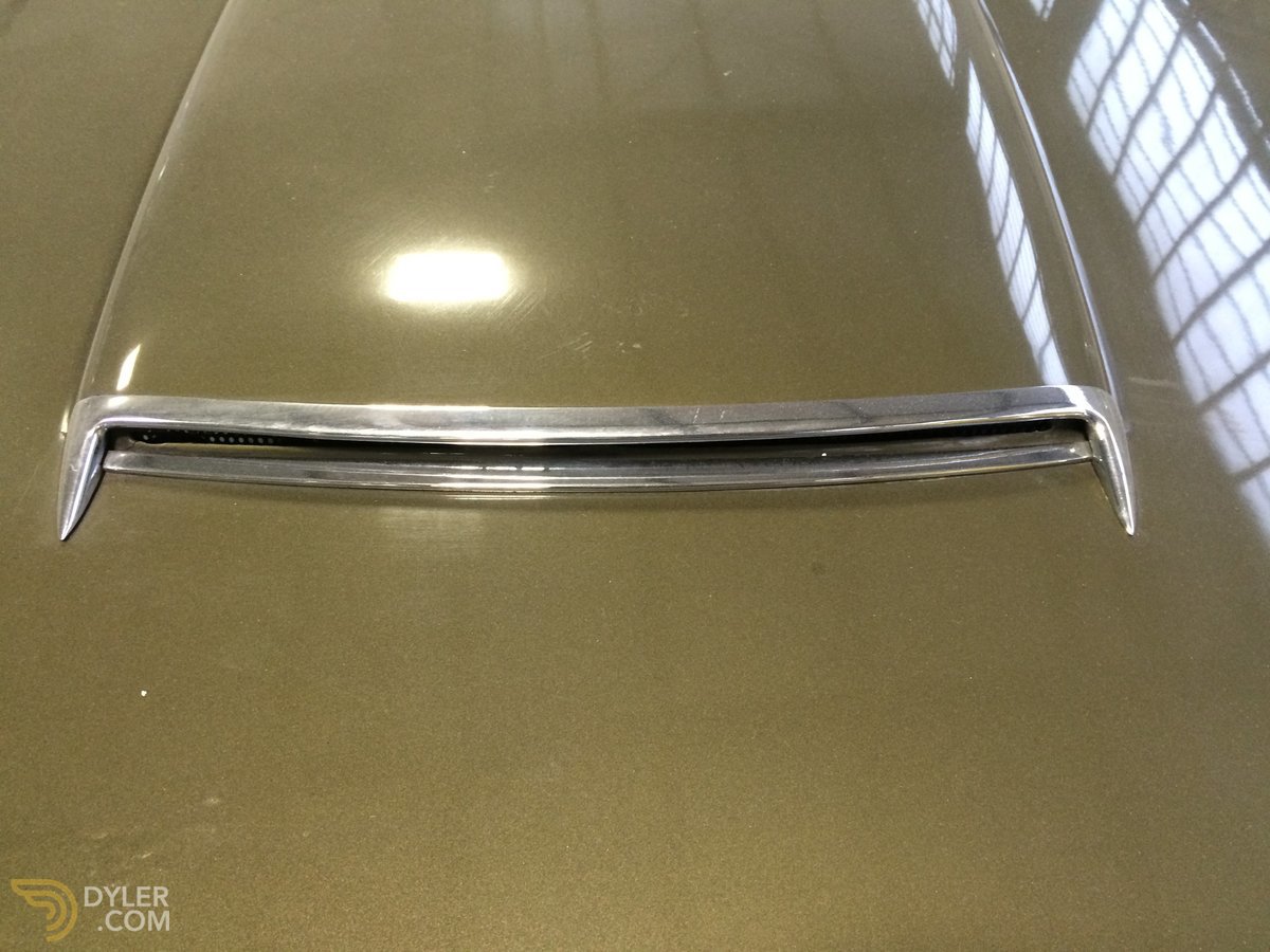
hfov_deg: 61.7
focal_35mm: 29
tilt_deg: -42.0
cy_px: 476
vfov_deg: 48.2
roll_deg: -1.4
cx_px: 635
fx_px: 1064
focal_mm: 4.15
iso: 200
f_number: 2.2
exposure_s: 1/30
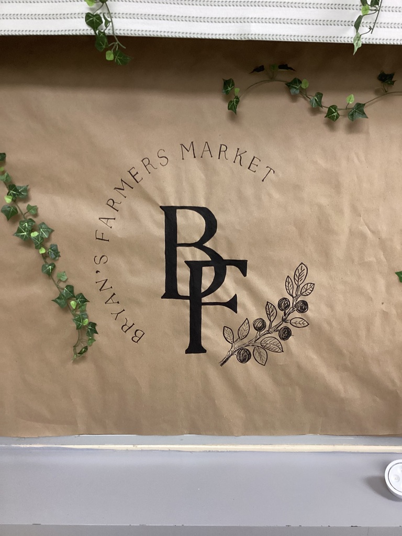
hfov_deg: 45.4
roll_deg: -0.4
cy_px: 268
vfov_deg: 58.4
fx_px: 480
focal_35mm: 31
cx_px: 201
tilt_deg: -11.8
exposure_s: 1/60
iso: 320
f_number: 2.4
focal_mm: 3.3
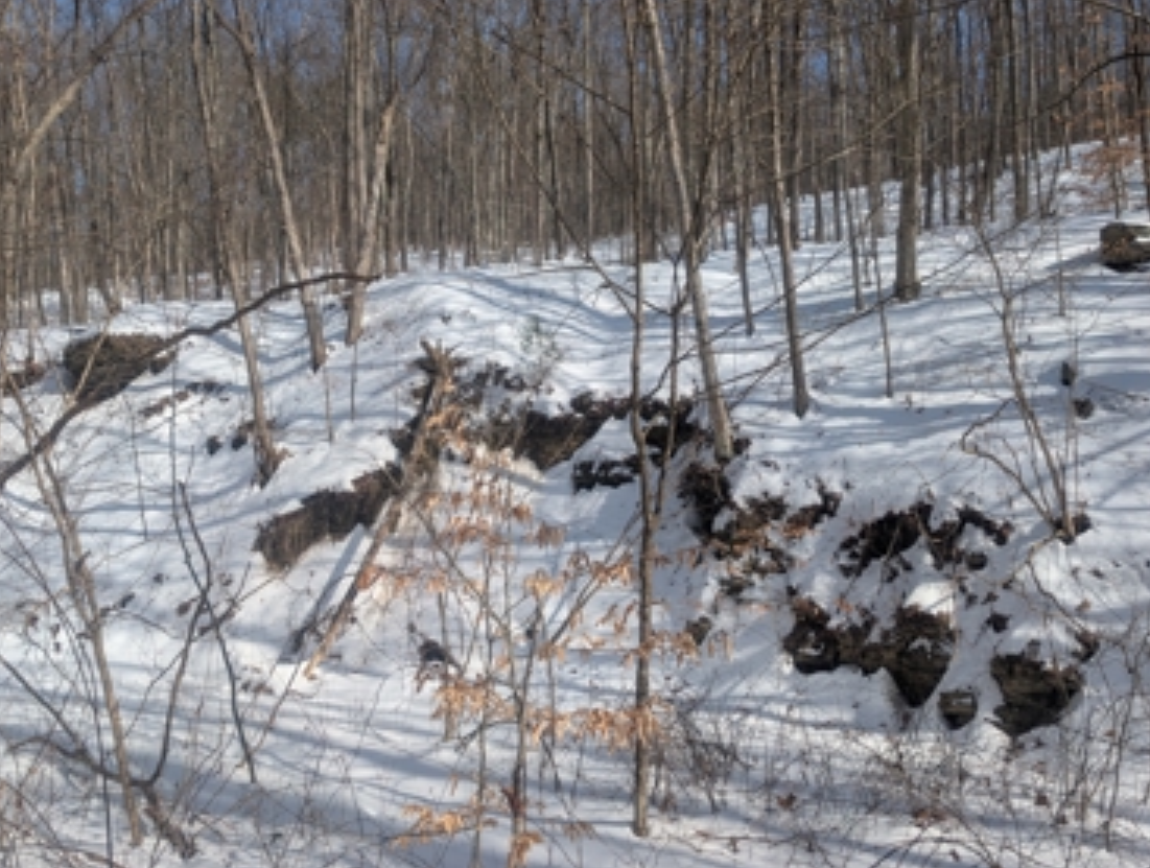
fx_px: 866
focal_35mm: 26
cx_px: 548
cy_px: 423
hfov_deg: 67.1
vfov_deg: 53.2
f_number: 1.68
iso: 20
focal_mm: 6.9
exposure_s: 1/980
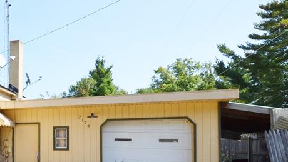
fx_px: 321
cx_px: -28
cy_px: 138
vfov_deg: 27.6
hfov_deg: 39.6
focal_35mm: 42
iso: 100
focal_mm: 12
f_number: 8
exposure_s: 1/250
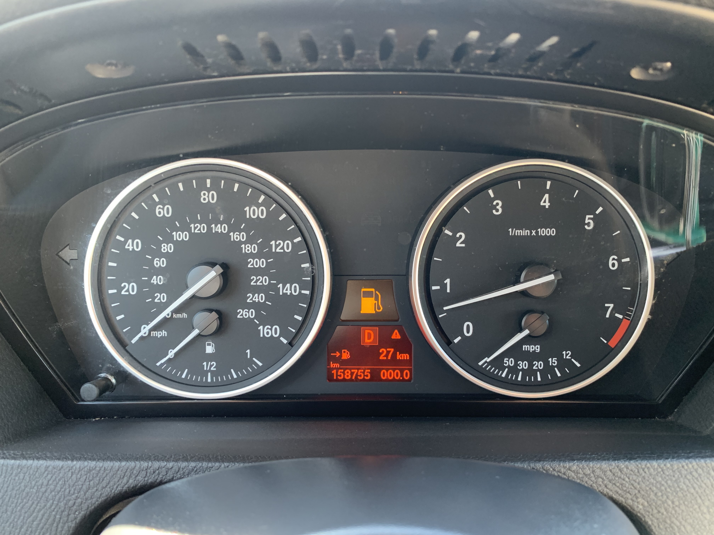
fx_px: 536
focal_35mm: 26
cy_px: 268
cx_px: 357
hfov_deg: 67.3
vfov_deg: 53.1
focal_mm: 4.25
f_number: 1.8
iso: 200
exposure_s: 1/60
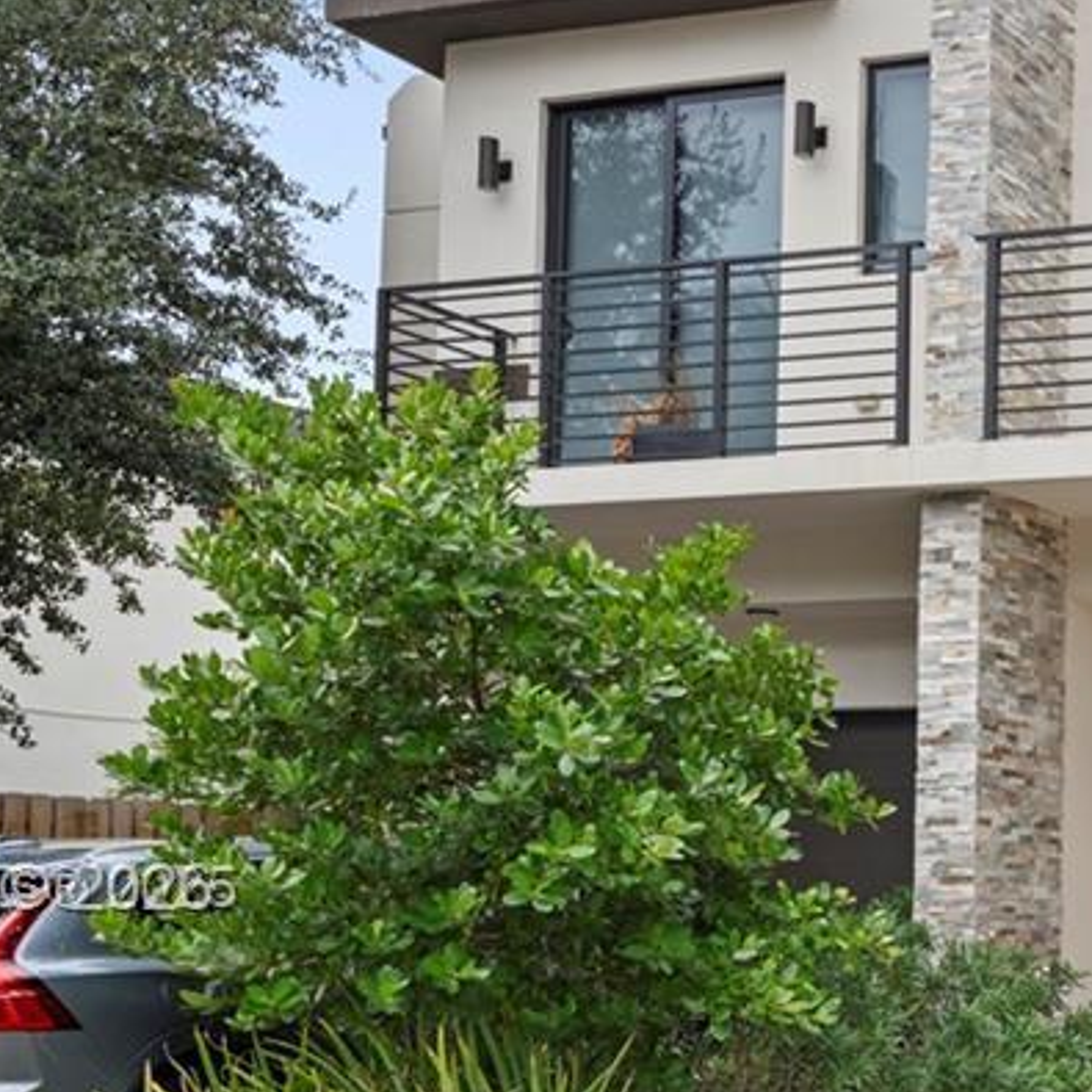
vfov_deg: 30.3
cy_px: 893
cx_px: 1565
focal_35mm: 55
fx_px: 1963
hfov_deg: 25.0
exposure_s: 1/30
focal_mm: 16
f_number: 5.6
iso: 64
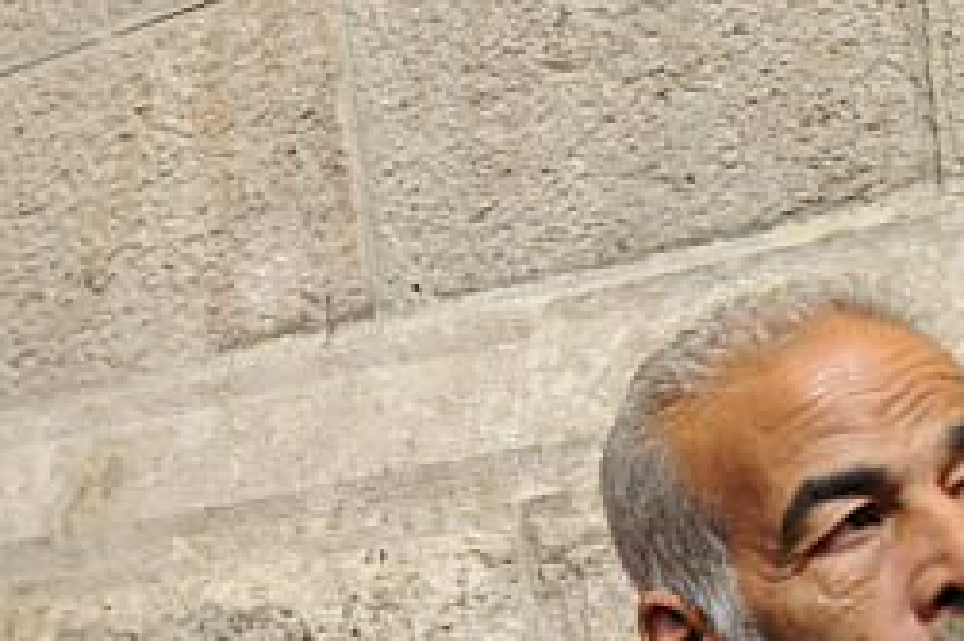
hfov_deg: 23.4
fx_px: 2301
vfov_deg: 15.2
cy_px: 808
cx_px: 242
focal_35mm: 86
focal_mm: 24
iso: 1800
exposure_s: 1/100
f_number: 2.8
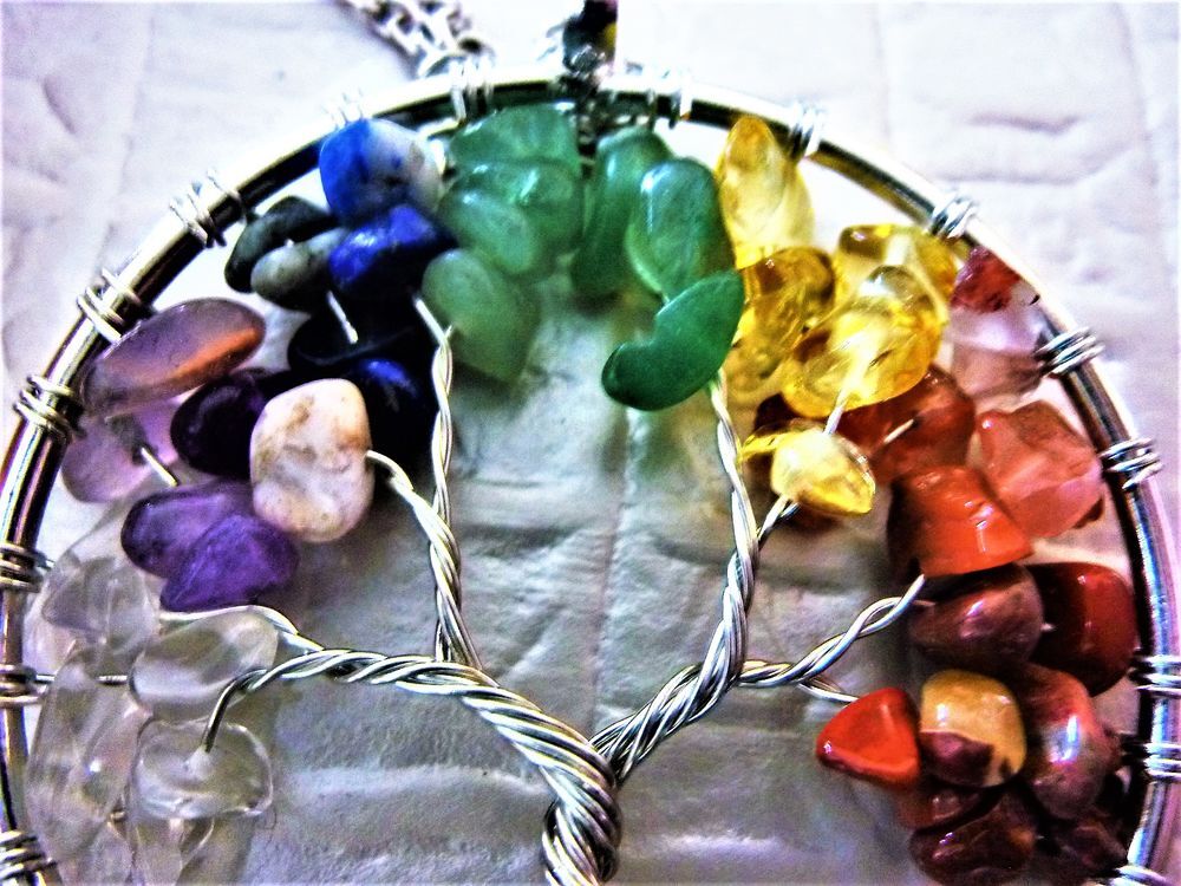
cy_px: 443
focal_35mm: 25
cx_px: 590
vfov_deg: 54.9
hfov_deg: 69.4
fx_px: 853
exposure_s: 1/10
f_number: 3.3
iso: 400
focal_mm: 4.5
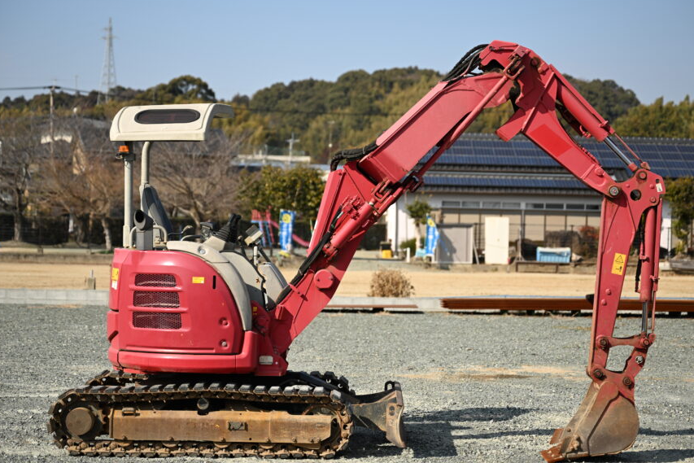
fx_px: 1619
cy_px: 220
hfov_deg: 24.2
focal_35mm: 84
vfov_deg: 16.3
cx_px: 356
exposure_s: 1/1250
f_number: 2.8
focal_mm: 70
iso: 64
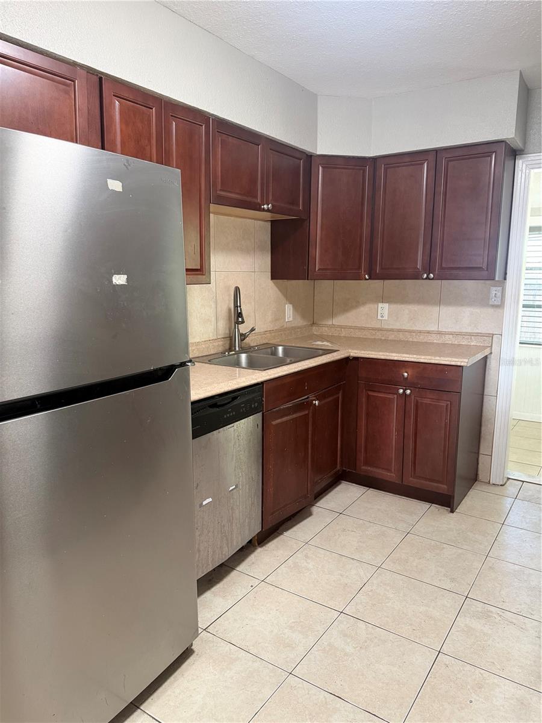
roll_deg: -0.4
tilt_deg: -9.9
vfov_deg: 71.6
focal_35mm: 24
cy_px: 362
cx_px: 271
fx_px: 501
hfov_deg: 56.8
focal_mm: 6.76
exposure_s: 1/60
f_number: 1.78
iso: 320
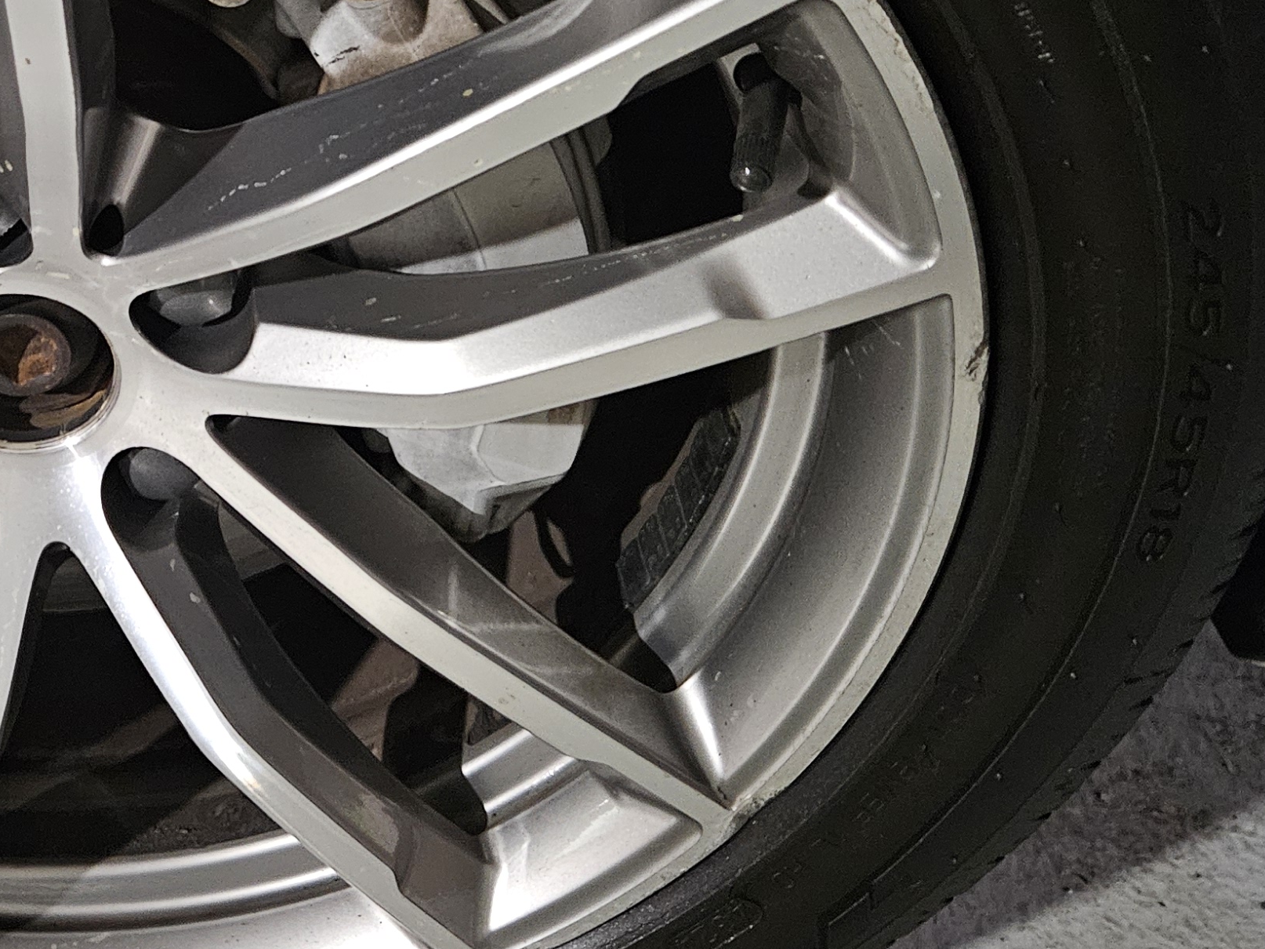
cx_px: 22
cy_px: 133
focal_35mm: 57
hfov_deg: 31.4
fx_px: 2083
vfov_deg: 25.0
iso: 1000
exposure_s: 1/24
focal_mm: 5.4
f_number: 1.8
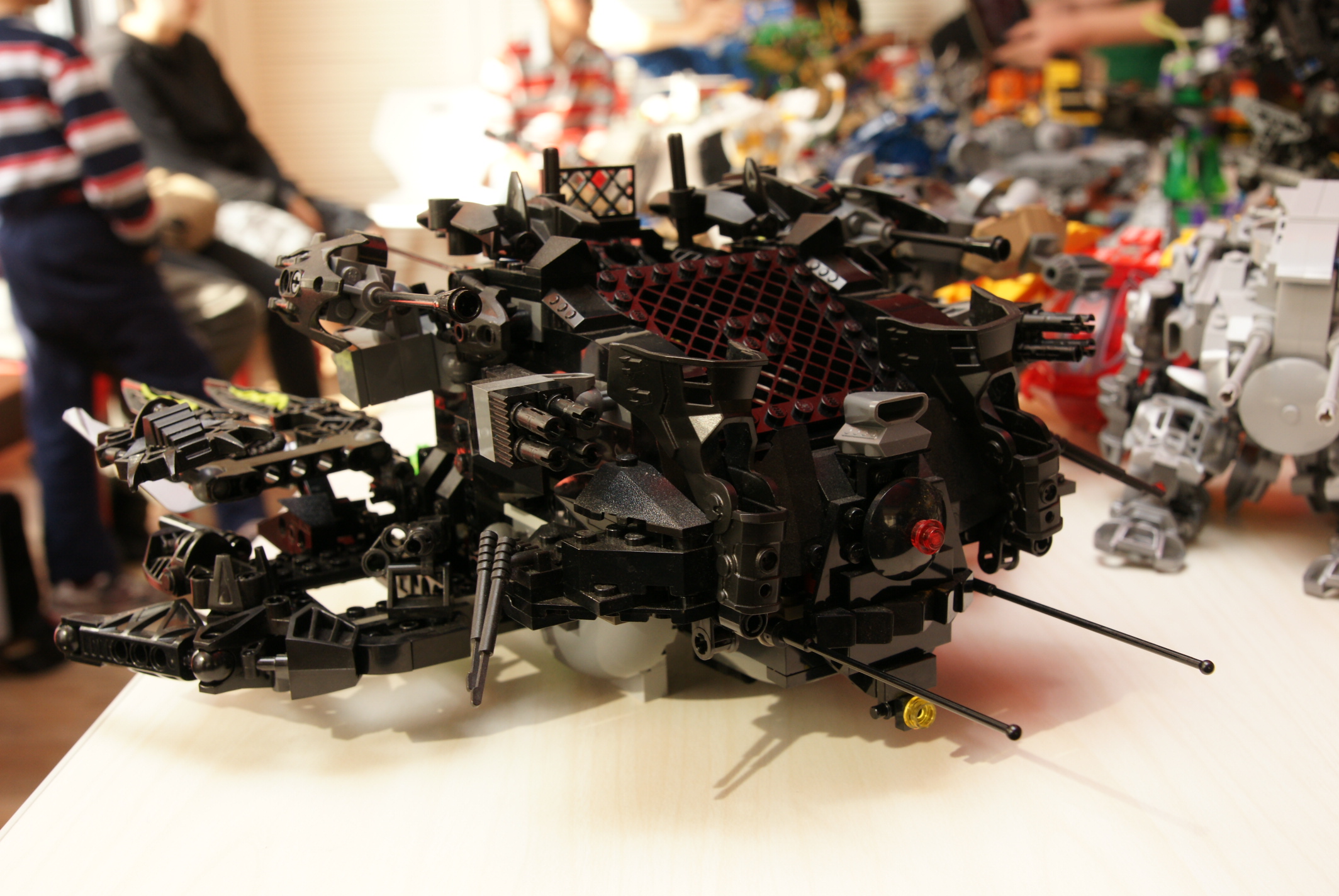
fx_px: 1452
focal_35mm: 39
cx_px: 670
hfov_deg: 49.5
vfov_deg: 34.3
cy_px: 448
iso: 400
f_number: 7.1
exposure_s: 1/60
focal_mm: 26
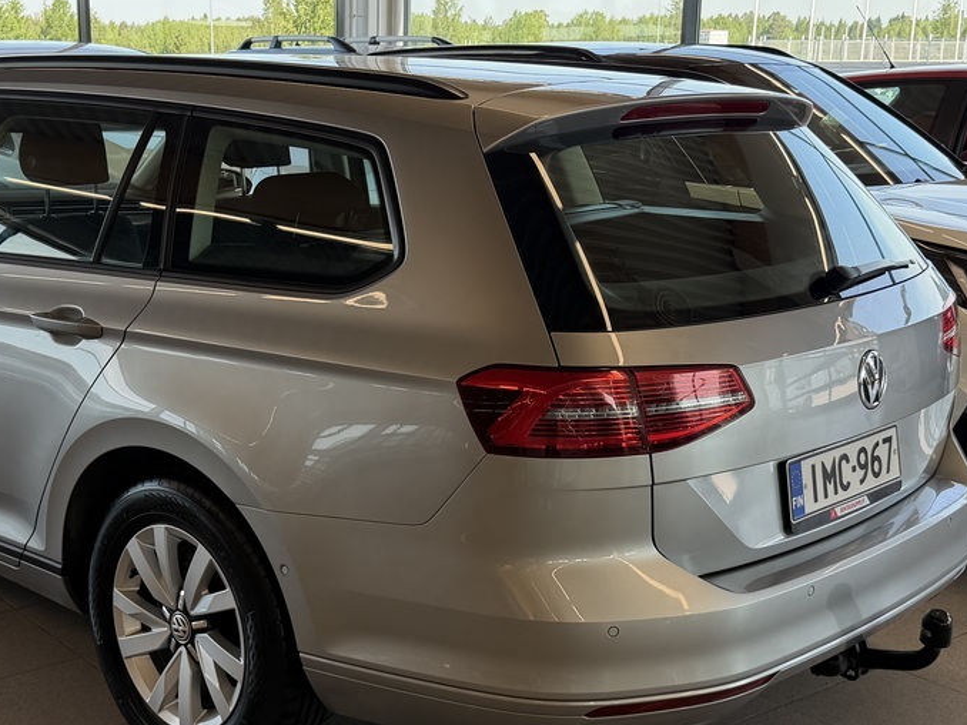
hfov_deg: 37.2
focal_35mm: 51
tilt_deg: -13.9
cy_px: 424
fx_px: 1424
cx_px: 335
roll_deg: -0.9
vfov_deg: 28.5
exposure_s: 1/443
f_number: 1.78
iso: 80
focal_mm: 6.76
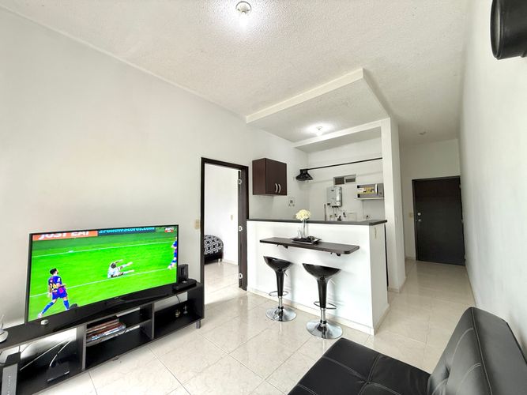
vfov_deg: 85.7
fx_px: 213
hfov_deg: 102.1
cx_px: 264
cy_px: 198
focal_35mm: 14
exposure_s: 1/120
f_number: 2.2
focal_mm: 2.22
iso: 250
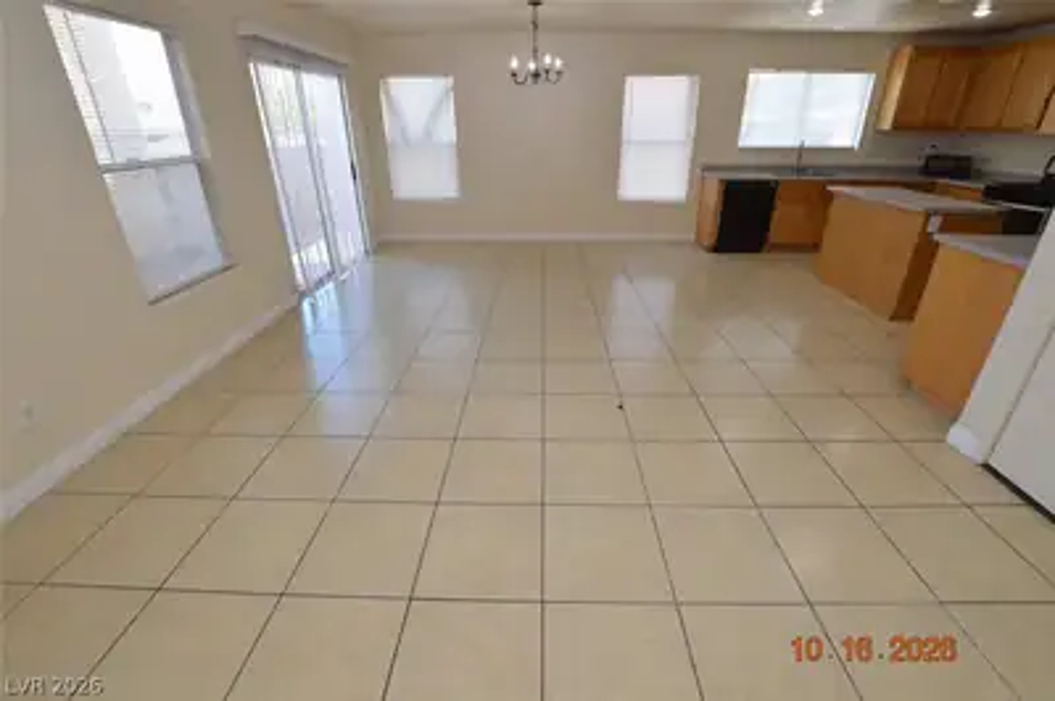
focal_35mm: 15
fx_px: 439
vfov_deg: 77.2
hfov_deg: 100.4
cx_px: 528
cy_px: 350
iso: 400
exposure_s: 1/100
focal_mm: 10
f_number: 5
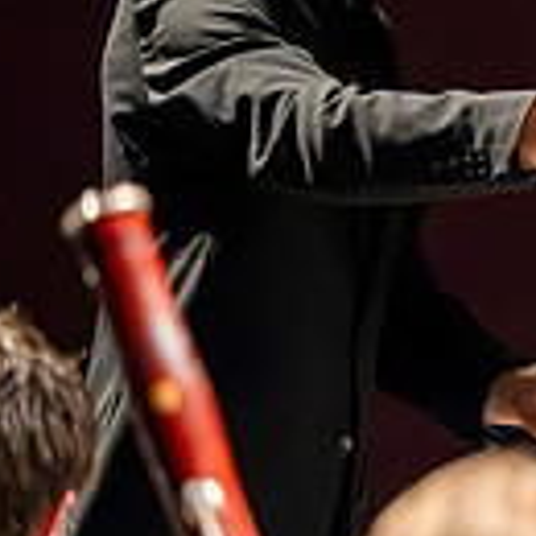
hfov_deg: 2.8
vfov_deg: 2.8
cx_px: 1014
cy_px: 233
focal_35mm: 626
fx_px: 10966
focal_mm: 165
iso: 16000
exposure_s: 1/640
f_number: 2.8
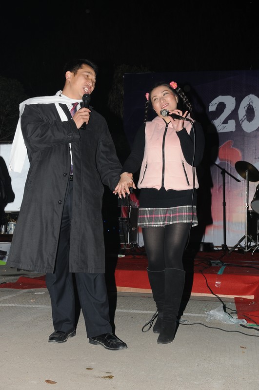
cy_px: 195
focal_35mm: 52
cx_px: 130
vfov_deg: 37.9
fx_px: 568
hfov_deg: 25.7
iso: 320
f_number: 5.6
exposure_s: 1/125
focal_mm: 35
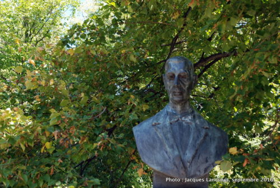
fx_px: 339
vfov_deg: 30.9
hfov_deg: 44.9
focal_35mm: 44
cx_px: 140
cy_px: 94
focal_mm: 29
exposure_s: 1/60
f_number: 4
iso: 100
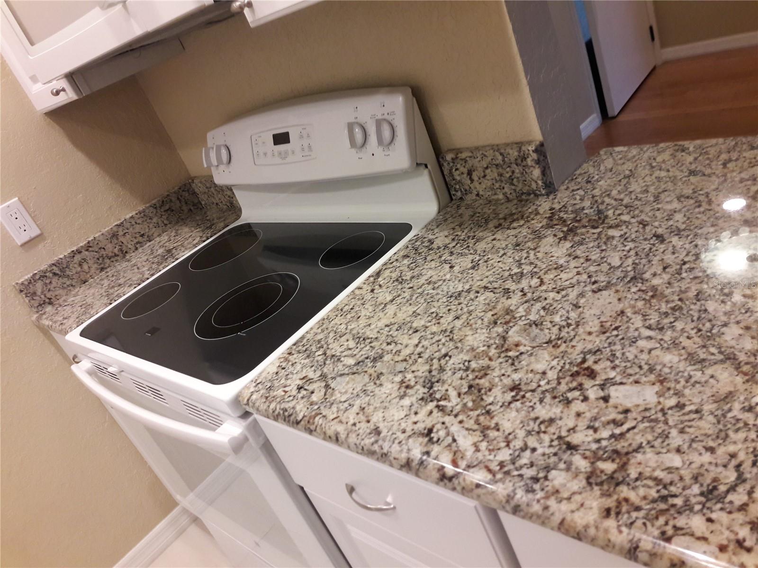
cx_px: 379
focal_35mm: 28
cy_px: 284
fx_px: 613
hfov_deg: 63.4
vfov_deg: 49.7
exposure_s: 1/30
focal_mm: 3.7
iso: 100
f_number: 1.9
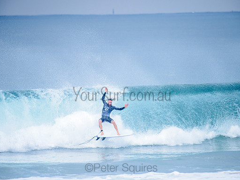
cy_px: 90
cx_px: 121
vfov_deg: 2.7
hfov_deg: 3.6
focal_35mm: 544
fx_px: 3773
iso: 400
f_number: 5.6
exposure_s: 1/2000
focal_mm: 500
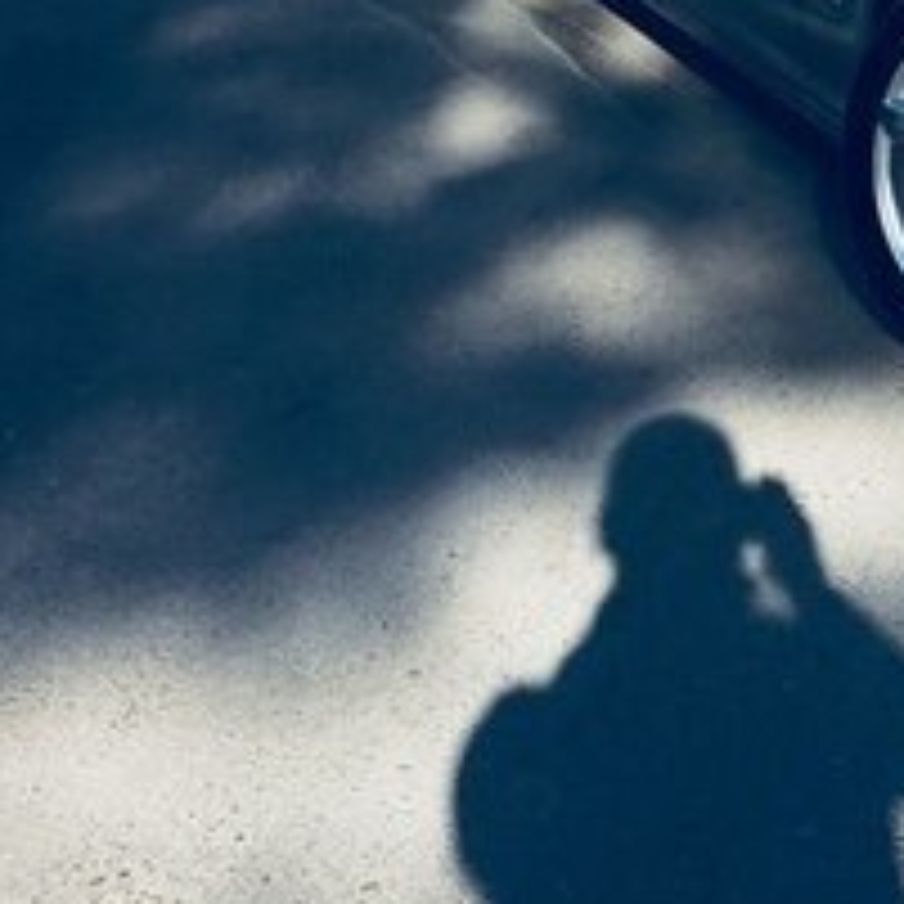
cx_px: 1151
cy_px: -155
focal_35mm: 84
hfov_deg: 19.2
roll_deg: -1.5
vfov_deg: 19.5
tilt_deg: -8.0
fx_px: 2482
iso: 32
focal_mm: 4.15
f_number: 2.2
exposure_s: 1/879
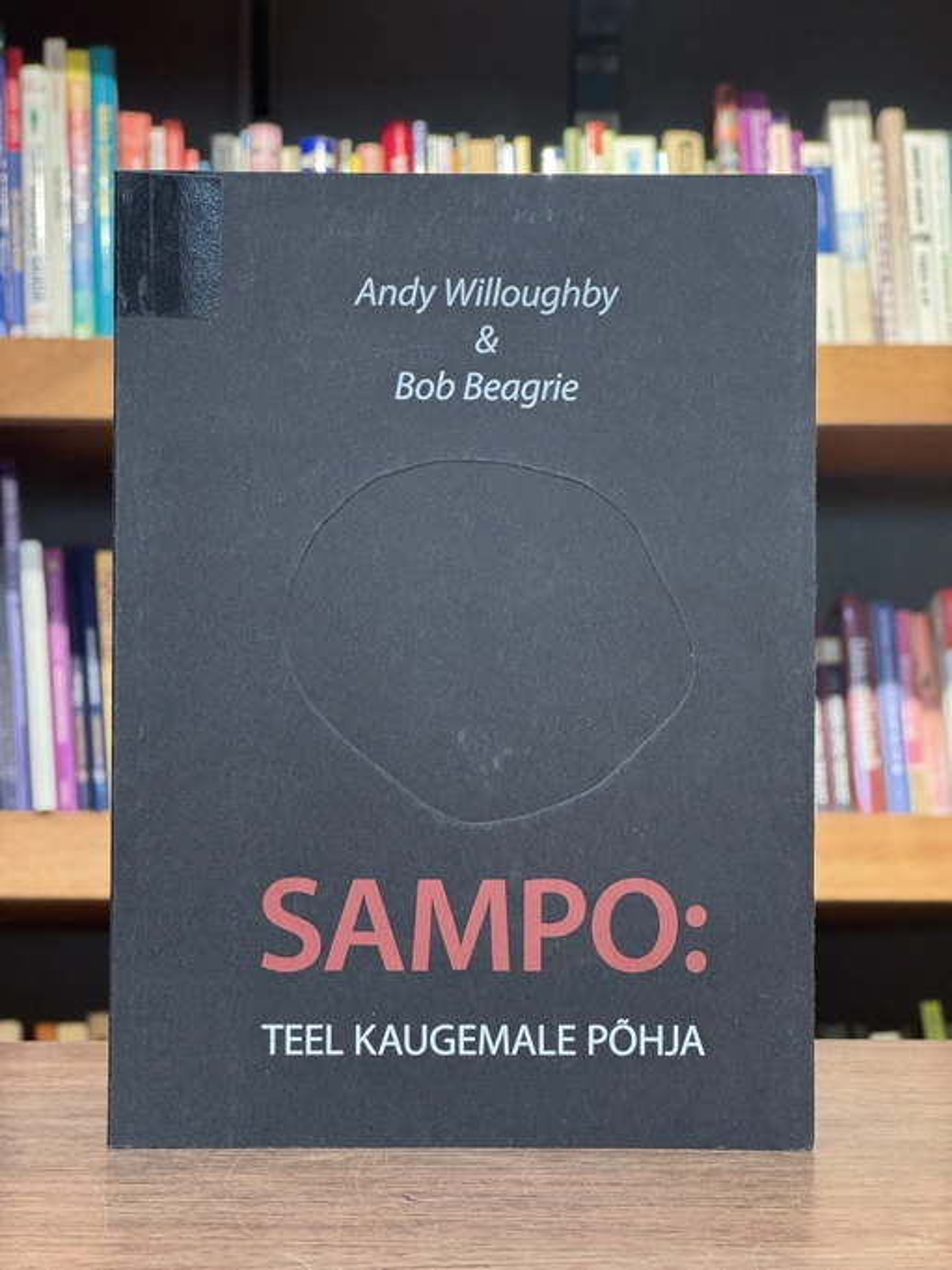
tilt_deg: +1.0
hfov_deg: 19.1
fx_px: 2823
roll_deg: -0.8
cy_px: 635
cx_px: 476
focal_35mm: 77
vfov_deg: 25.3
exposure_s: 1/60
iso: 320
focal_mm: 9
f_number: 2.8
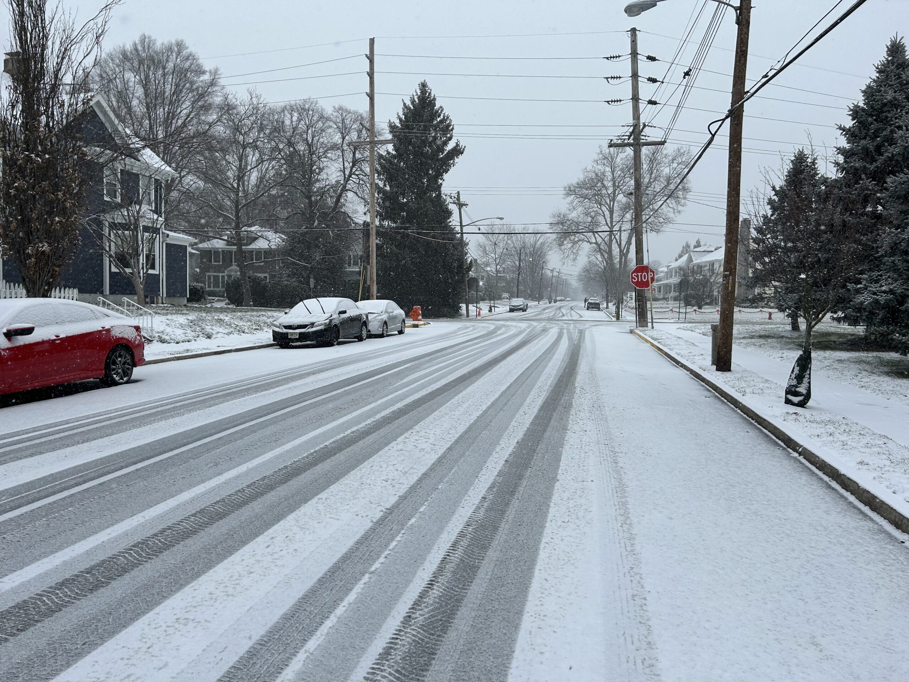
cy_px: 341
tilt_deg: -4.1
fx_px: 683
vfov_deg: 53.1
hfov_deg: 67.3
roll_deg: -0.1
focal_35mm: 26
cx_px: 454
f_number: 1.5
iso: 50
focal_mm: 5.7
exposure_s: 1/2208
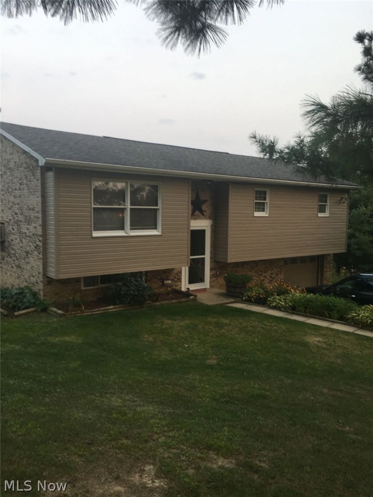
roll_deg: -1.7
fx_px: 416
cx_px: 186
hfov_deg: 48.3
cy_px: 248
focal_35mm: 29
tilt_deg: -5.4
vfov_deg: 61.6
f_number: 2.2
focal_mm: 4.15
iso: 32
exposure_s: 1/60
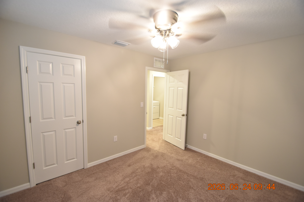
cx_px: 152
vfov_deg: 77.3
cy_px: 101
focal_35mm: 15
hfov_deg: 100.4
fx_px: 127
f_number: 3.5
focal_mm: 10
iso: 800
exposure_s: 1/30
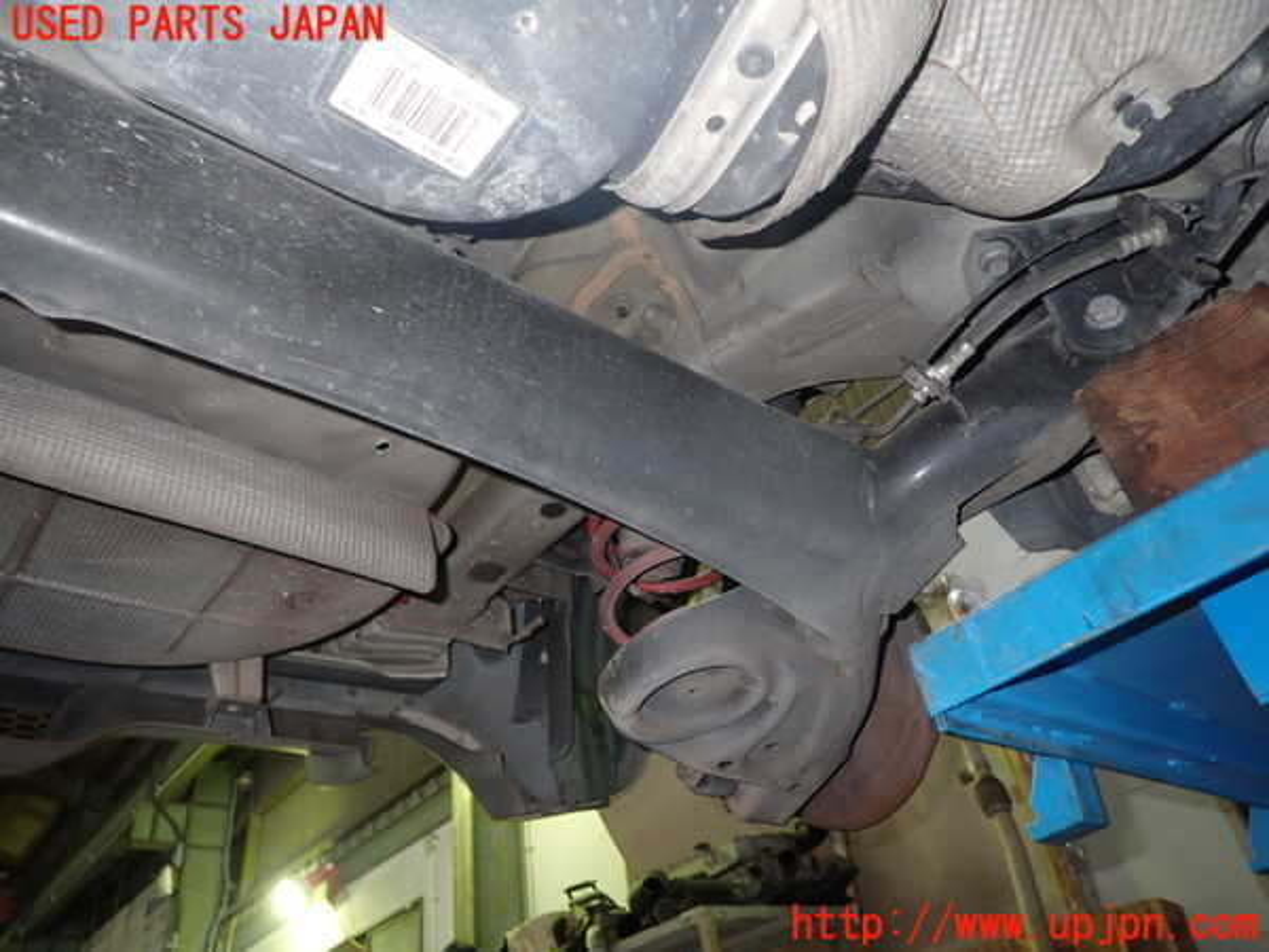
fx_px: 916
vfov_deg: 54.9
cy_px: 476
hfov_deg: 69.4
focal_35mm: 25
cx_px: 634
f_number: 2
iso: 200
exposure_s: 1/30
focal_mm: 4.5
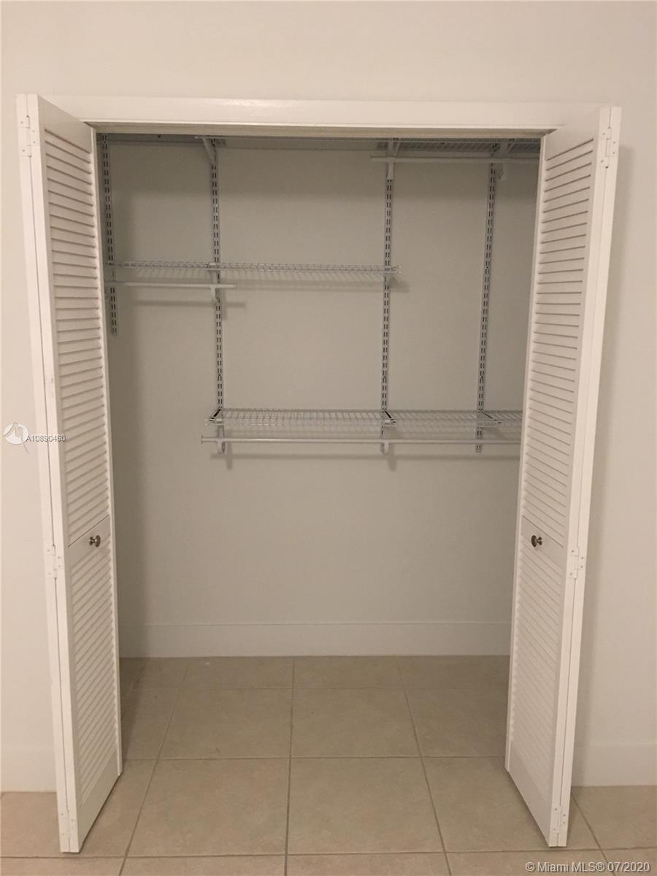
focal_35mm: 29
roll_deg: -0.7
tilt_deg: -9.0
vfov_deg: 61.7
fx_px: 734
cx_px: 328
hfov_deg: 48.2
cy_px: 438
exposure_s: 1/8
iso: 100
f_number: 2.2
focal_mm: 4.15
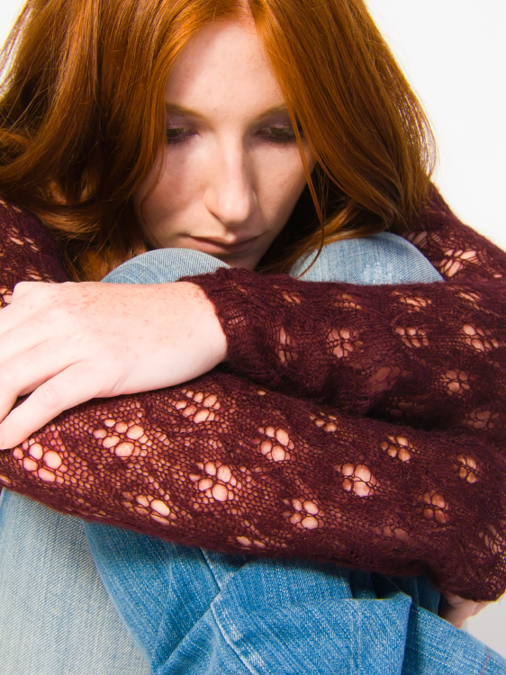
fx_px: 2390
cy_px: 339
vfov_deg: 16.1
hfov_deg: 12.1
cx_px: 253
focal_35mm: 123
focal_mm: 75
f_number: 13
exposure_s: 1/90
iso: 800
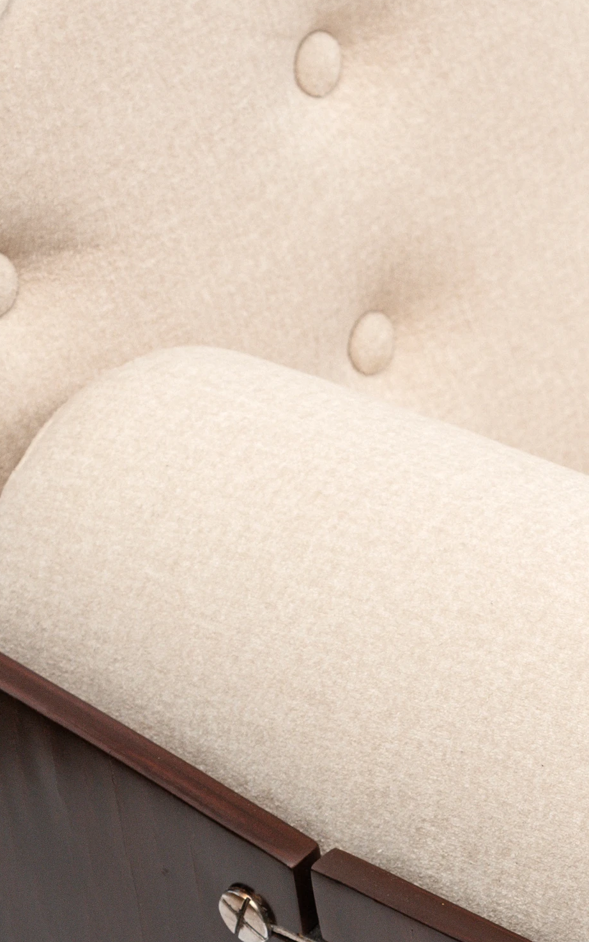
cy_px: 915
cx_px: 517
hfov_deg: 6.6
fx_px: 5111
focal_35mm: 199
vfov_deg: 10.5
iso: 250
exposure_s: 1/80
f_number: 8
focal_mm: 50
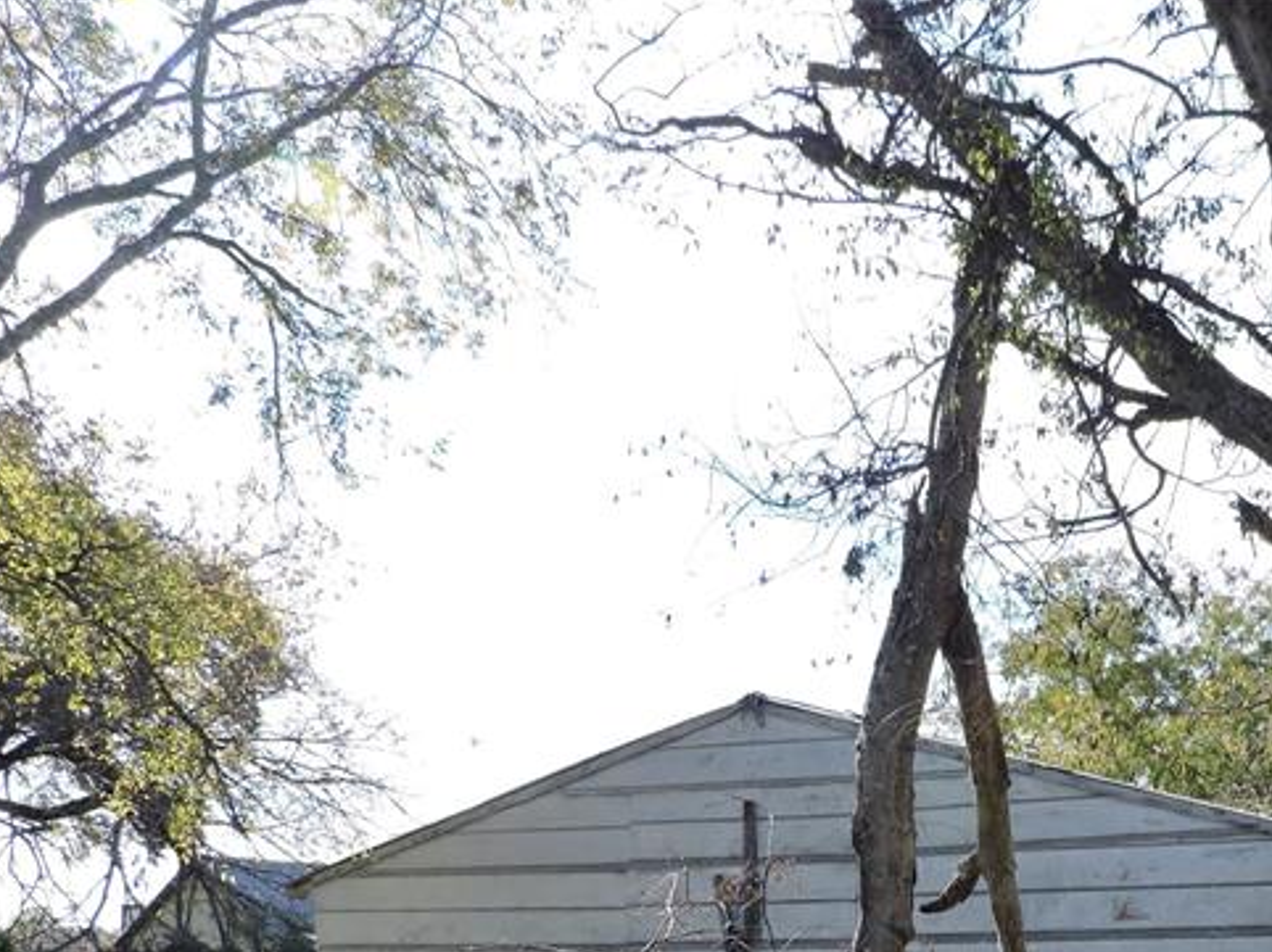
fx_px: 1873
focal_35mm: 51
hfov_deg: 35.9
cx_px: 1064
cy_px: 1005
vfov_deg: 26.6
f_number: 3
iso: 100
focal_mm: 4.3
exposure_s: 1/500
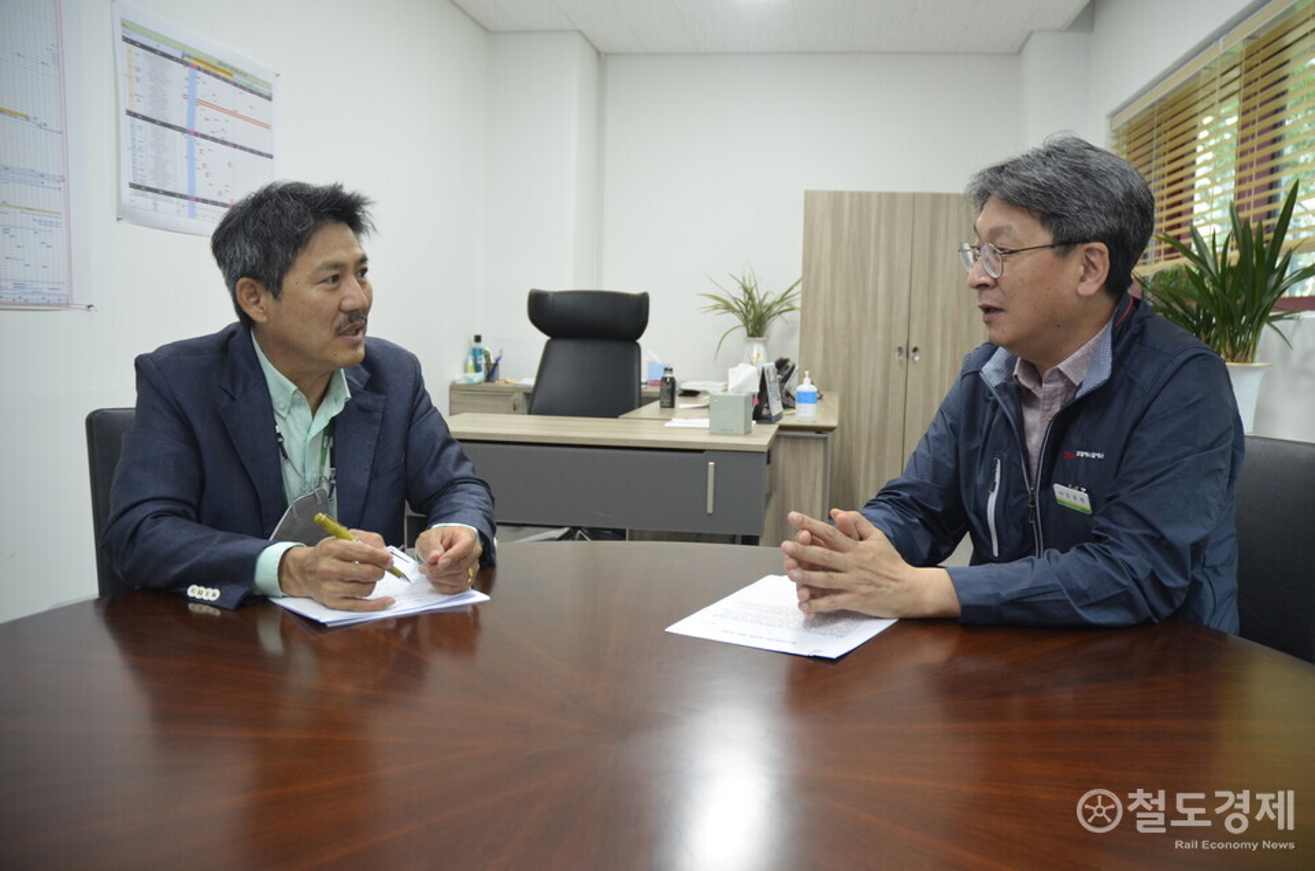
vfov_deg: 47.7
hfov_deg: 67.5
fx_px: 984
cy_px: 436
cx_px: 658
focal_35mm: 27
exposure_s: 1/60
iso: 640
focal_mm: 18
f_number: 4
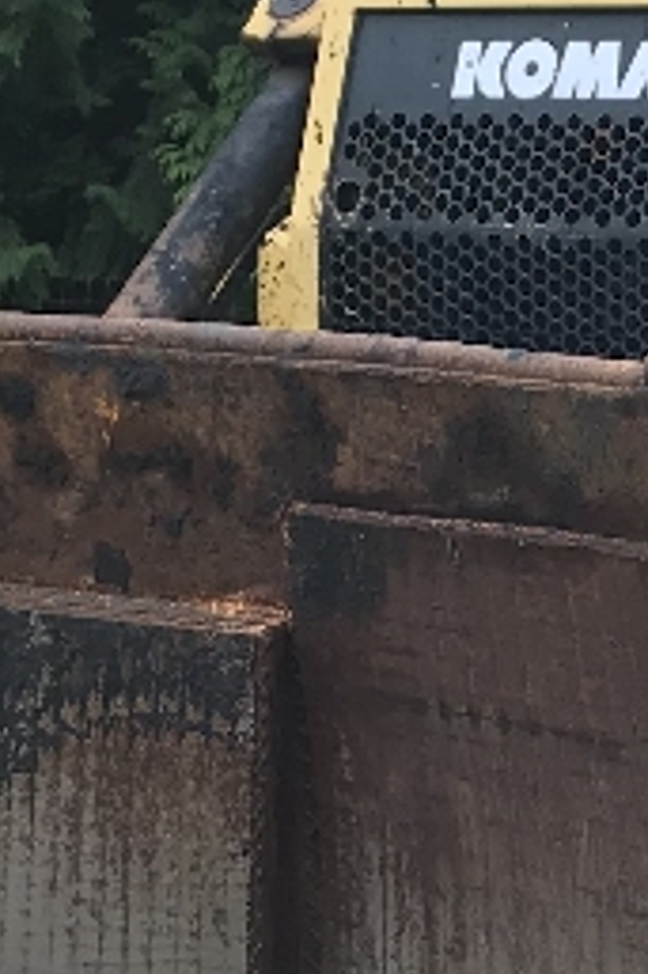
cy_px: 438
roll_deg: -1.7
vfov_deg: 13.6
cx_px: 834
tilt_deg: -1.8
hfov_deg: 8.9
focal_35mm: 151
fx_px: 4082
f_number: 1.8
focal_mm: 3.99
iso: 20
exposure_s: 1/108
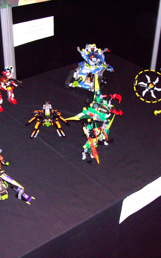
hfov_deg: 23.9
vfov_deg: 37.5
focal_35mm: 54
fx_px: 379
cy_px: 129
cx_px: 59
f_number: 2.7
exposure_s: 1/40
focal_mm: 6.2
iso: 400
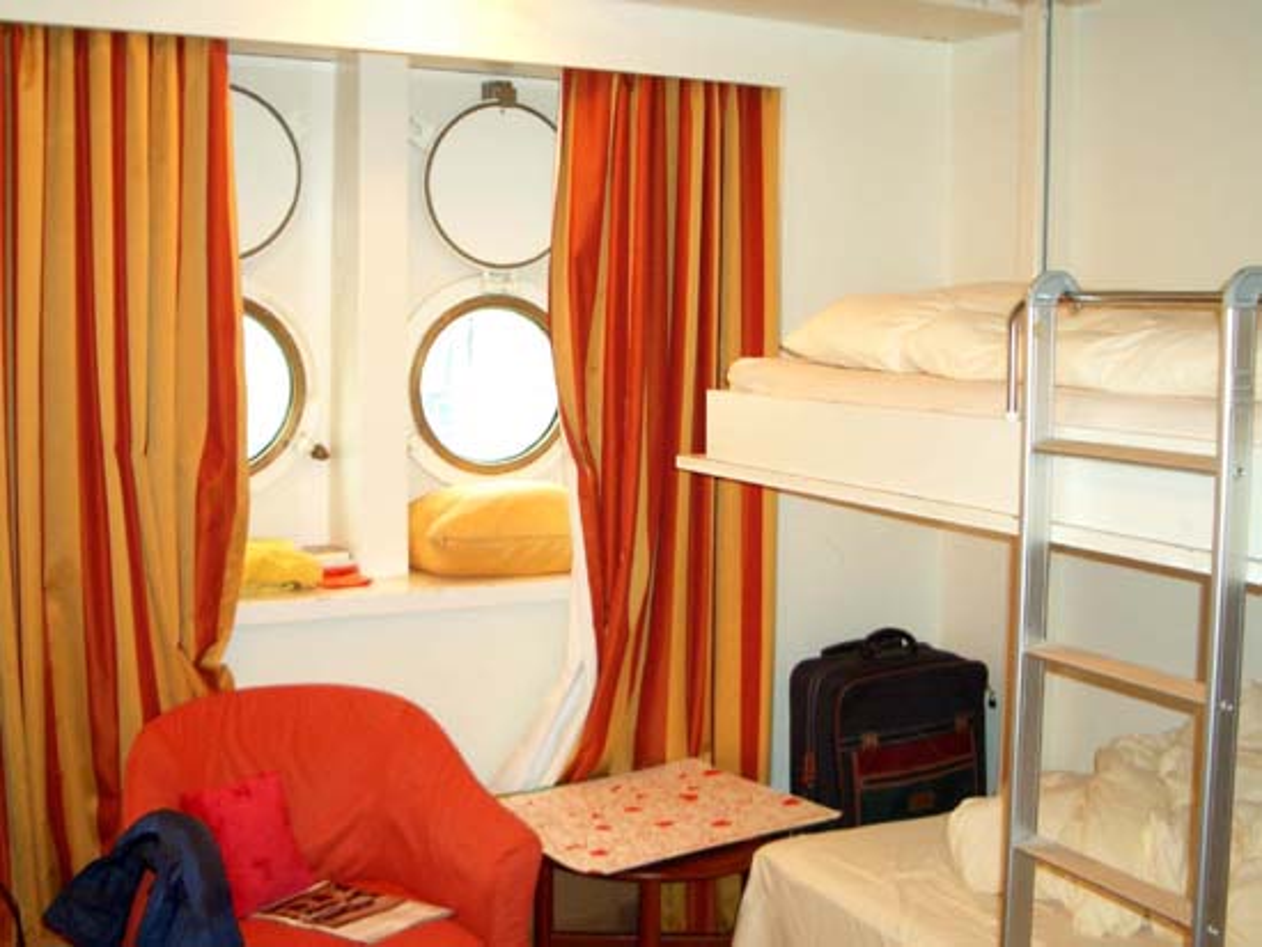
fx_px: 1495
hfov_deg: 45.8
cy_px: 474
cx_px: 631
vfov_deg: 35.2
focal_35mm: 41
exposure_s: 1/60
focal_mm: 6.8
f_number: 2.8
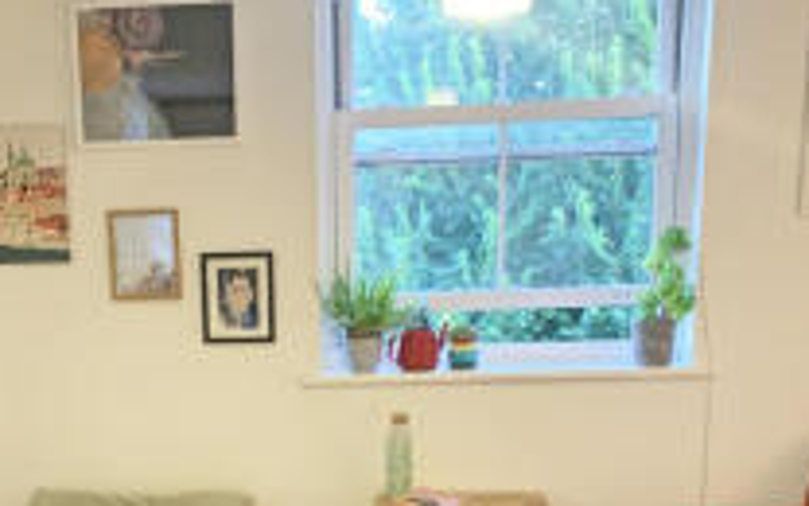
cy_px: 559
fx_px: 1279
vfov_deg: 21.2
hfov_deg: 34.5
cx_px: 226
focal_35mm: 58
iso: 160
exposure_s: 1/50
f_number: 1.8
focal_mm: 4.25
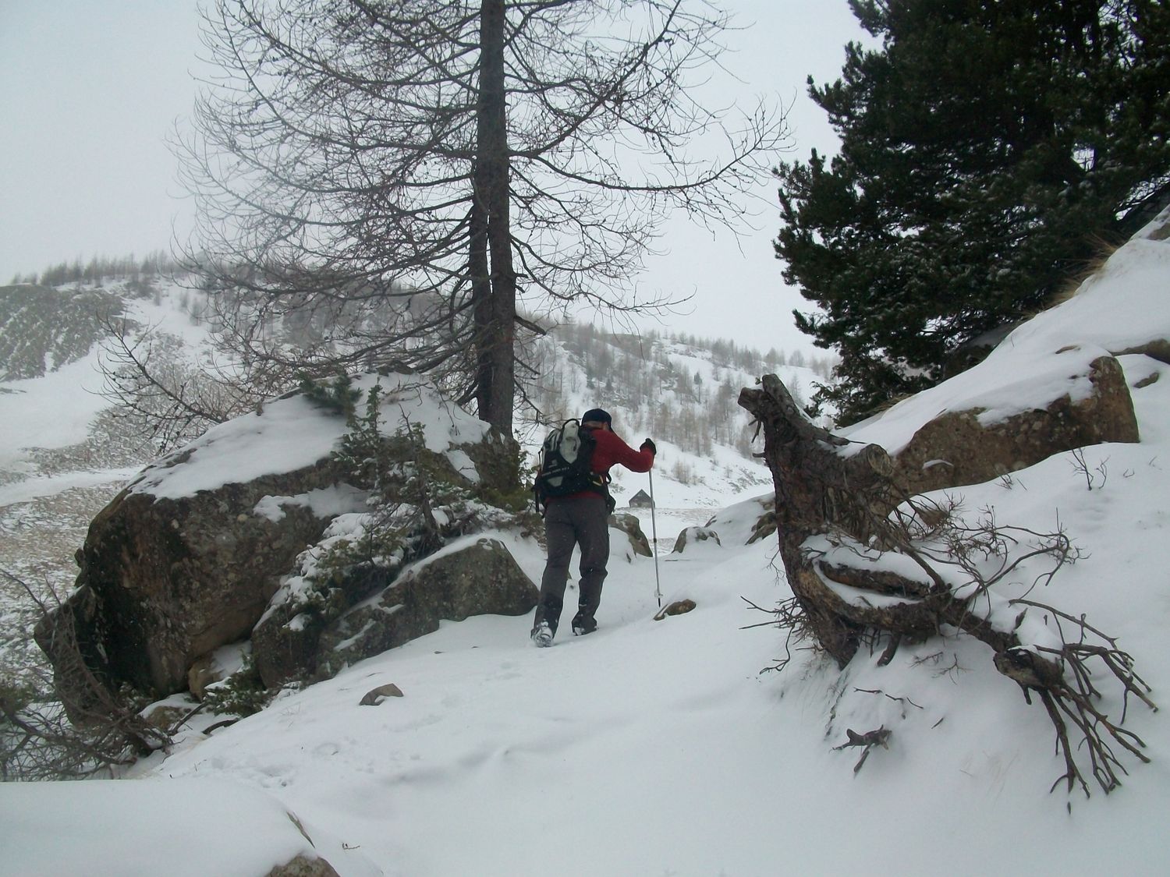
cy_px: 438
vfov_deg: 41.8
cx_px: 585
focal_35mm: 34
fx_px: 1149
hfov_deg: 54.0
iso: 80
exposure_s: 1/400
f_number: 5.5
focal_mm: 5.7
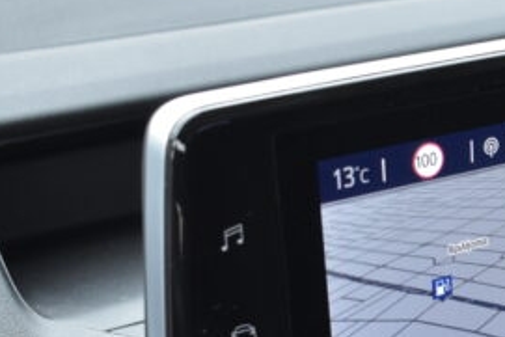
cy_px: 390
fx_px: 1432
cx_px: 501
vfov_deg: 13.1
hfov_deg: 19.4
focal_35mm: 102
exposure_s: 1/640
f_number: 3.8
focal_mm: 24
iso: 1600
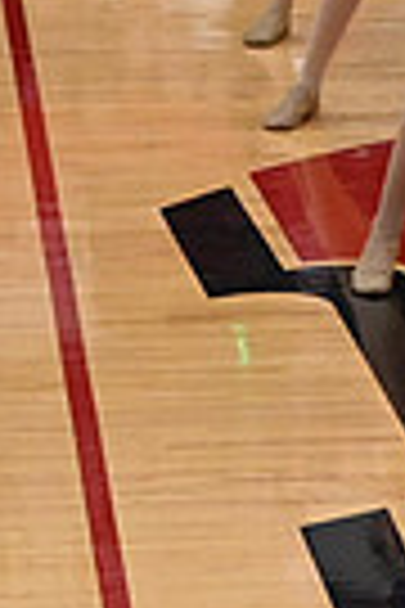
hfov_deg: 3.0
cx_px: 1296
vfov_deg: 4.6
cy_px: -97
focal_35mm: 451
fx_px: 7610
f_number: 4
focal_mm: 70
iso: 6400
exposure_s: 1/400
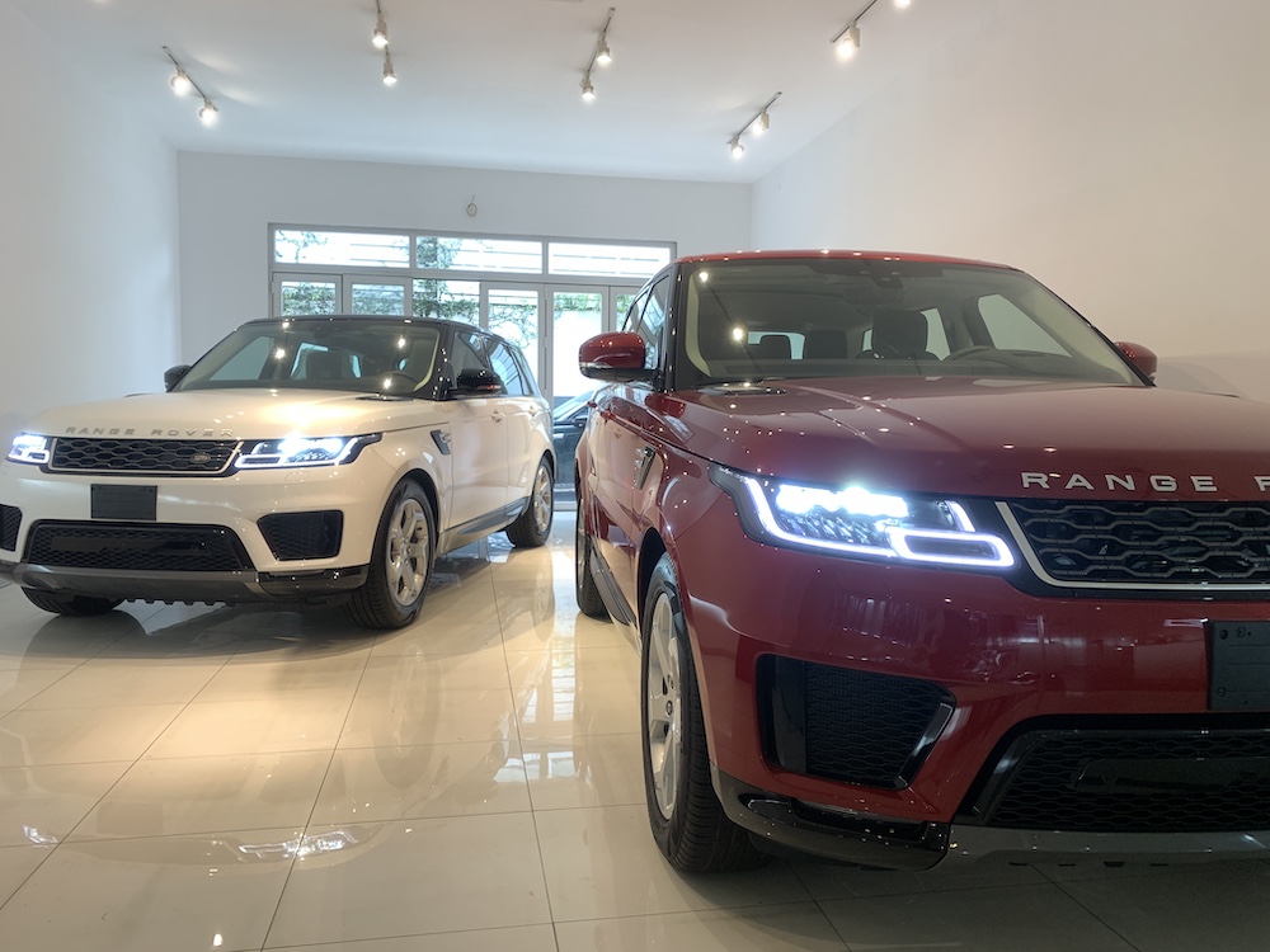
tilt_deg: -3.1
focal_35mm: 26
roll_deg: -0.5
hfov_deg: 67.3
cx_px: 635
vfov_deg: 53.1
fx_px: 954
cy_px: 476
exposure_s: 1/100
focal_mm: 4.25
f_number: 1.8
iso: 80
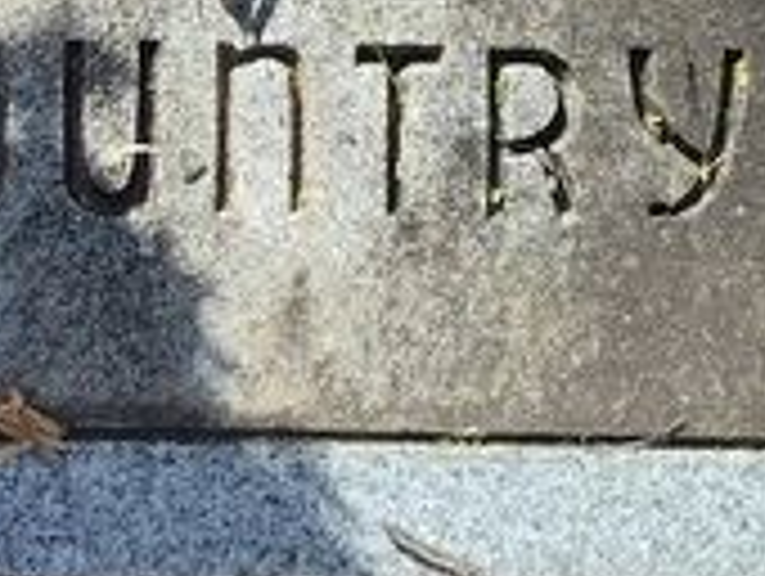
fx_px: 2390
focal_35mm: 108
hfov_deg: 17.9
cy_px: -414
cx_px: 90
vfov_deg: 12.7
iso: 100
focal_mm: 5.56
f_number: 1.8
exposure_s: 1/753
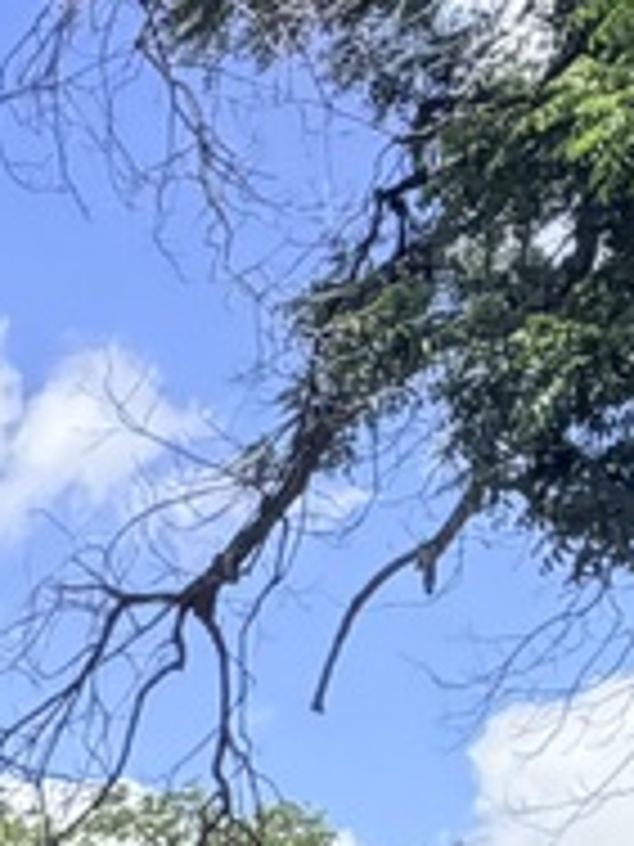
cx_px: -962
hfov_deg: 11.2
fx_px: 2613
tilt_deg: -2.1
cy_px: 1503
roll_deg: -3.8
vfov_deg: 15.8
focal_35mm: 107
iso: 40
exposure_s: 1/686
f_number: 2.2
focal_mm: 2.22
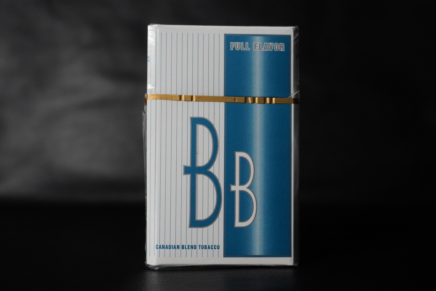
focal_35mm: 39
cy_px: 146
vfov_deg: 34.2
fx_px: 472
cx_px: 218
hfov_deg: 49.6
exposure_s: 1/160
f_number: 4.5
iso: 3200
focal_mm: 26
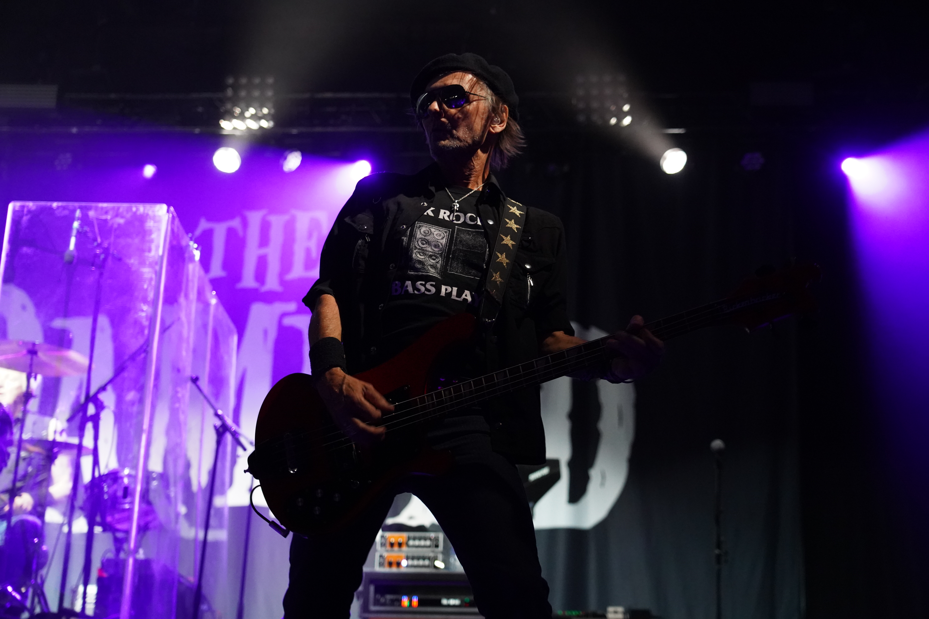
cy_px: 310
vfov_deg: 24.2
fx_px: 1445
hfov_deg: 35.6
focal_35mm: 56
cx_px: 464
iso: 6400
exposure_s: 1/160
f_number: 4
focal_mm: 56
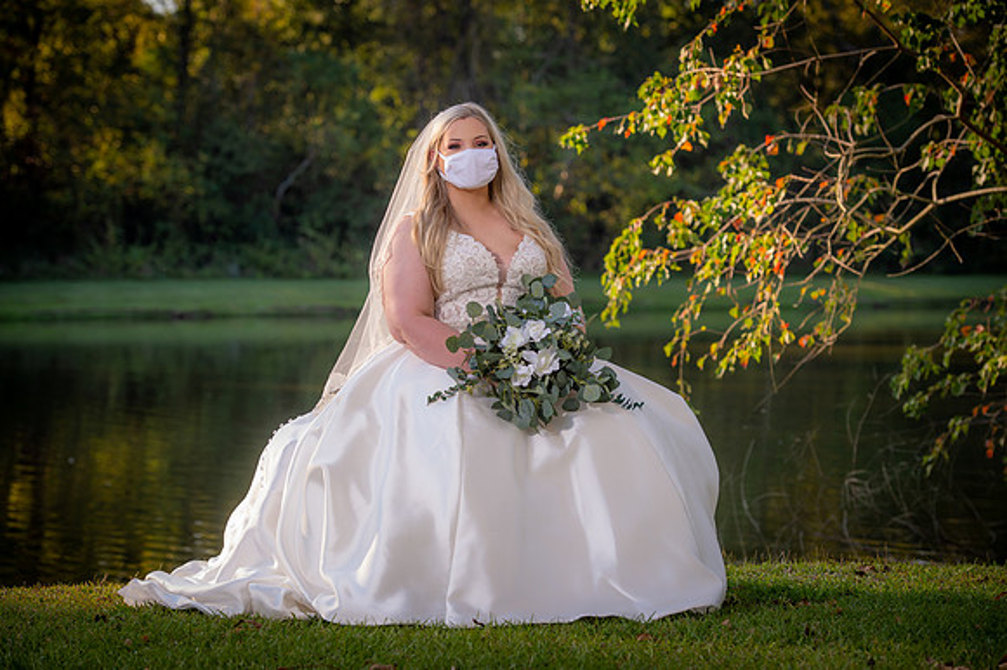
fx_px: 2851
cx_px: 504
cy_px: 335
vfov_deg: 13.4
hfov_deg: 20.0
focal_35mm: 102
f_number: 5
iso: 125
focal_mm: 102
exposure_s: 1/160
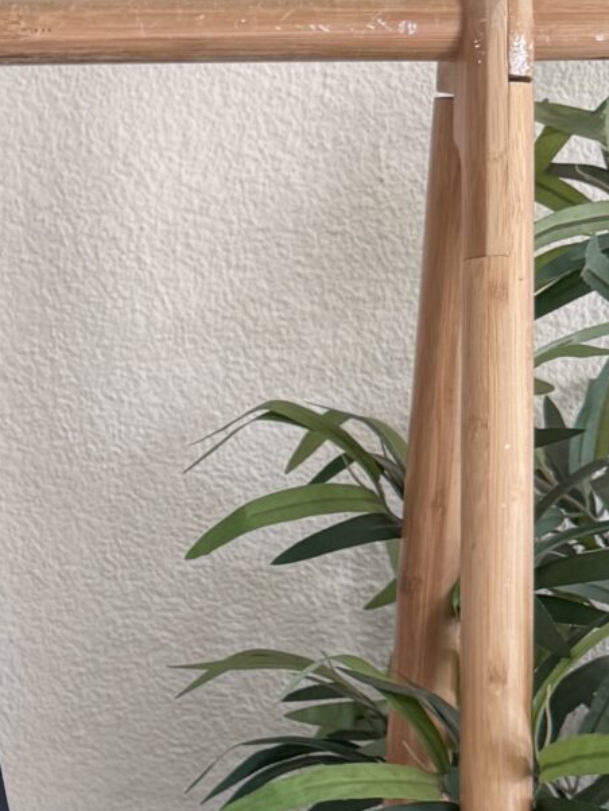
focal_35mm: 102
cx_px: -455
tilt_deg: -4.4
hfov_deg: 13.2
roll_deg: -0.5
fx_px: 2391
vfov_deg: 19.1
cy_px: 602
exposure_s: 1/121
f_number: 1.78
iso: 125
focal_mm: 6.76
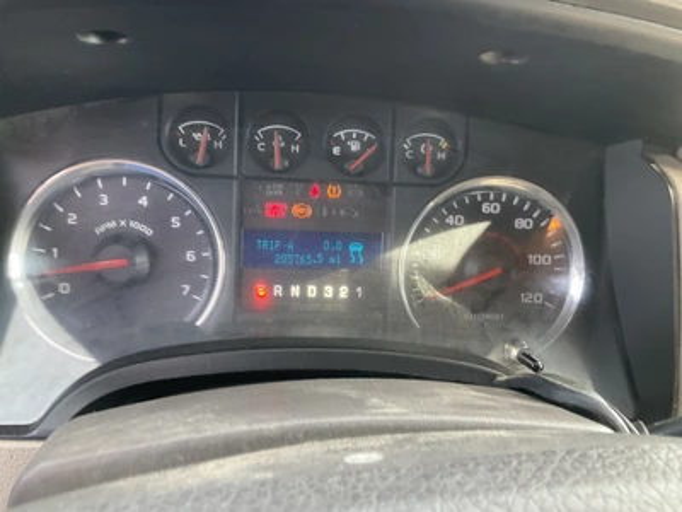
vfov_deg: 48.2
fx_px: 571
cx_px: 341
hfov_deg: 61.7
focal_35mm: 29
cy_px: 256
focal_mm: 3
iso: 64
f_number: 1.8
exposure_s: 1/60
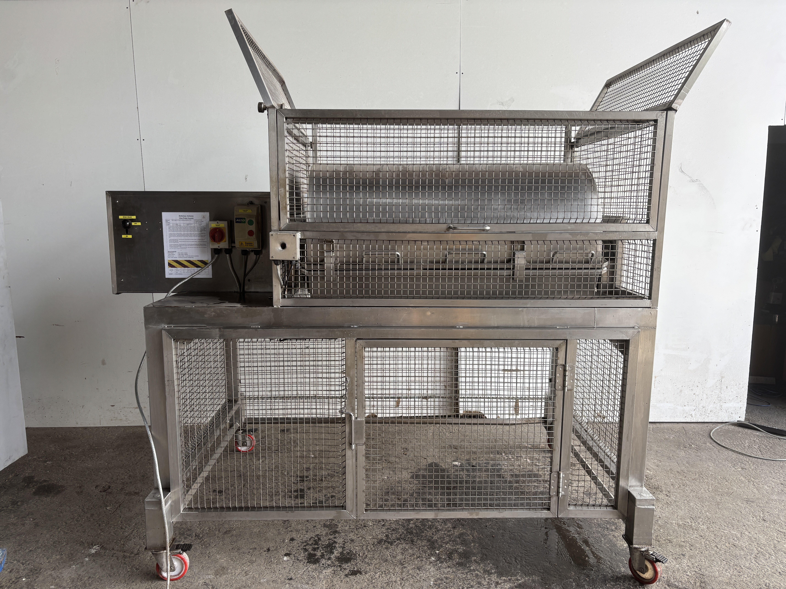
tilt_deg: -8.7
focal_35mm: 26
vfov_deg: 53.1
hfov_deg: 67.3
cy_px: 294
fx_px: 590
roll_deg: +0.4
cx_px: 393
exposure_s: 1/121
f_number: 1.6
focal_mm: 5.96
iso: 40
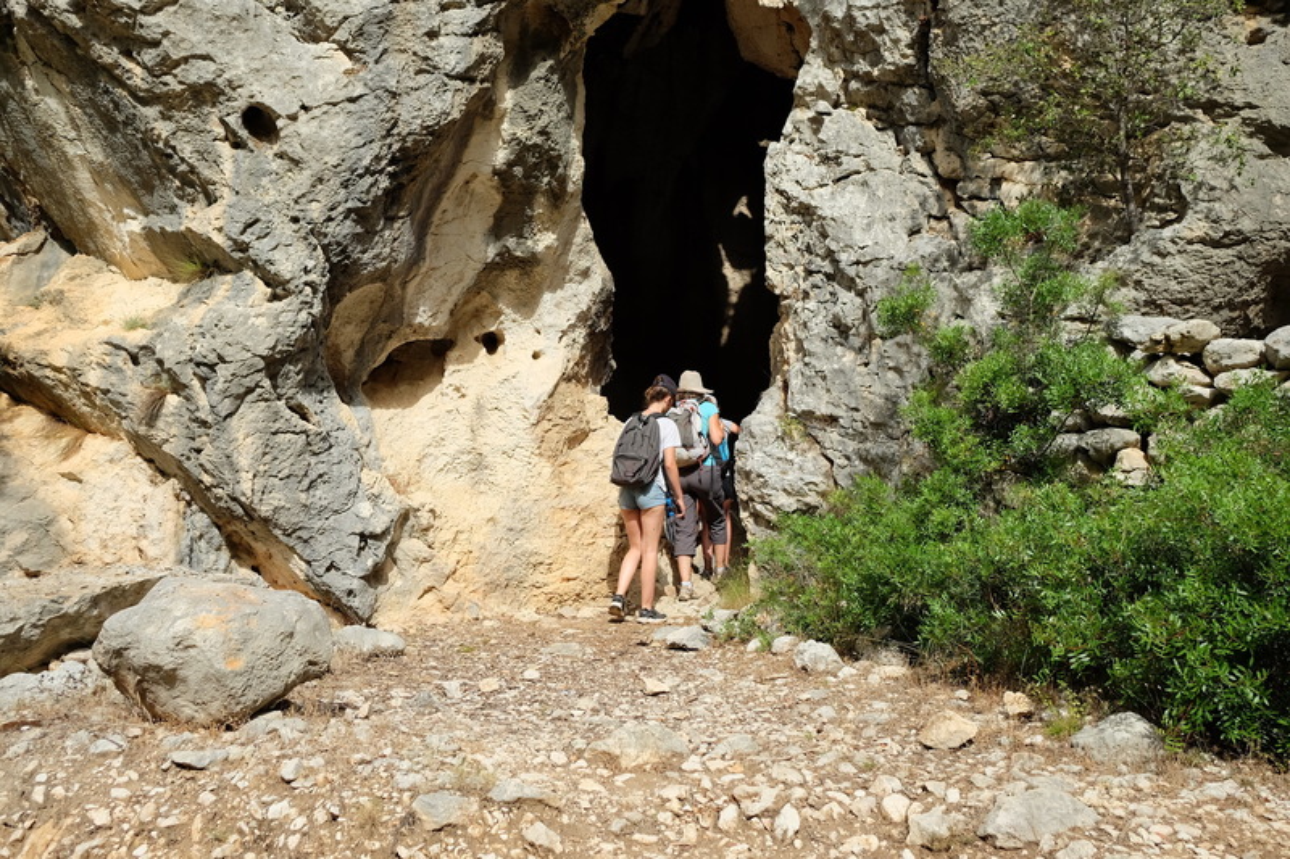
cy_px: 430
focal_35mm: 35
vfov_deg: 37.8
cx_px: 645
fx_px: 1254
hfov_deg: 54.4
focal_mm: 23
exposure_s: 1/900
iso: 400
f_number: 4
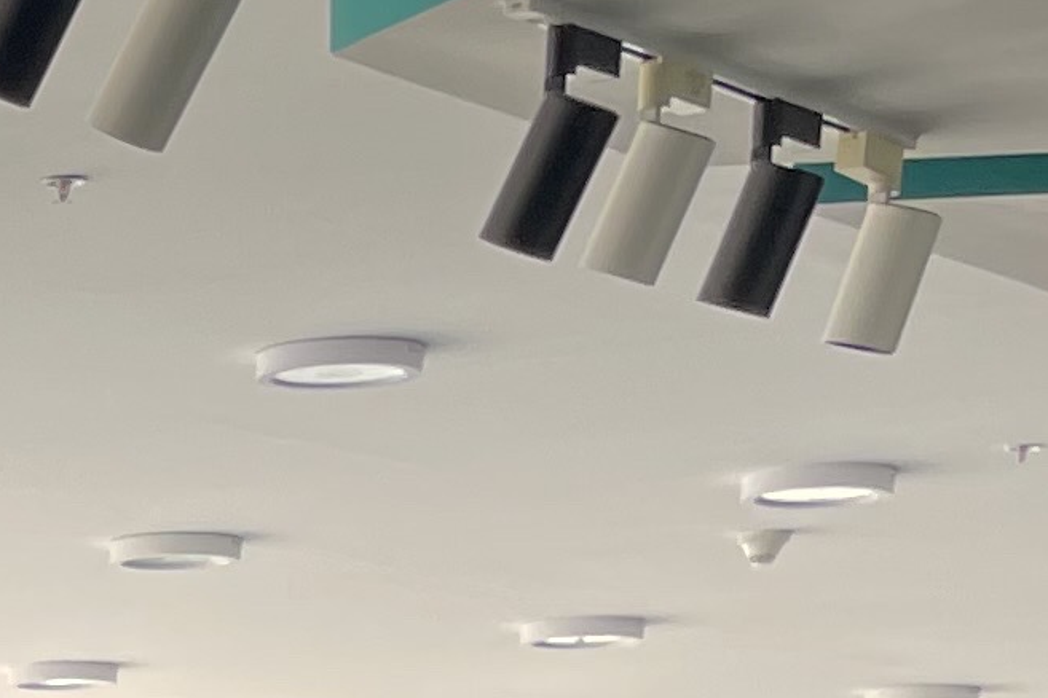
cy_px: 2014
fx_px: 4832
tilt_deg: -9.3
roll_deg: -1.0
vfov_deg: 7.4
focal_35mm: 166
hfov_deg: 10.6
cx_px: -1498
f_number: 1.6
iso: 32
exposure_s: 1/227
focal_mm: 4.2
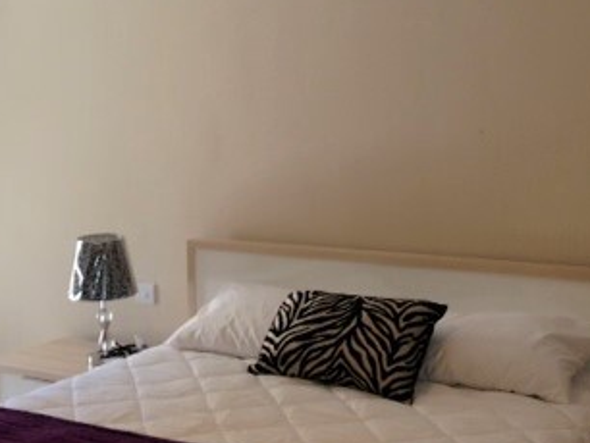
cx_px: 278
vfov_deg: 21.3
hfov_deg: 28.1
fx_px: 1177
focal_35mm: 69
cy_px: 162
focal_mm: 4.13
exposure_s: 1/20
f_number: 2.4
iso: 50
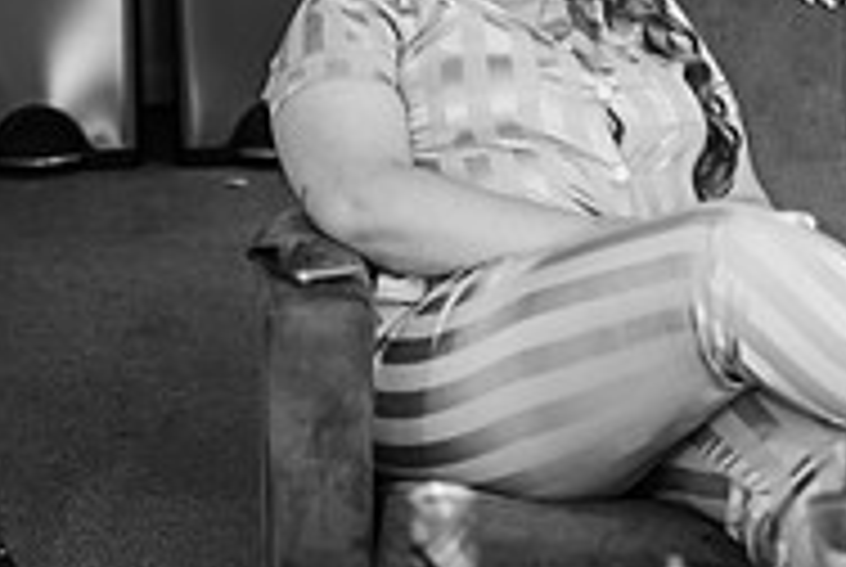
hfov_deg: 13.1
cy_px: -110
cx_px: 855
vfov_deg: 8.8
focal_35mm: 154
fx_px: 3625
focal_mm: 50
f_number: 1.4
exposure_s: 1/250
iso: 360
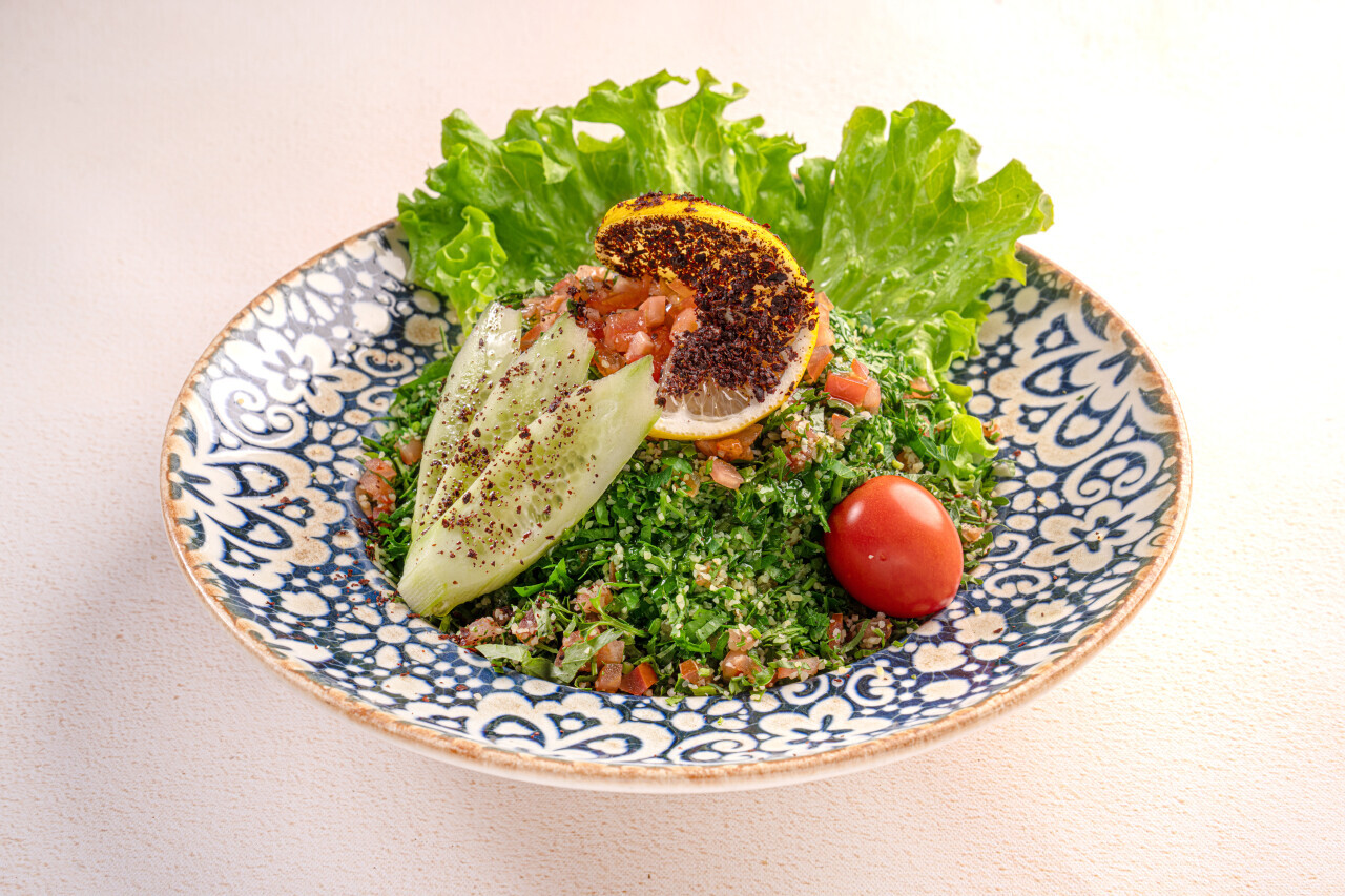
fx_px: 2054
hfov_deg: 36.3
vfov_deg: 24.6
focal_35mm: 55
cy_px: 448
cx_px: 672
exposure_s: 1/125
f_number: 13
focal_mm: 55
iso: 160
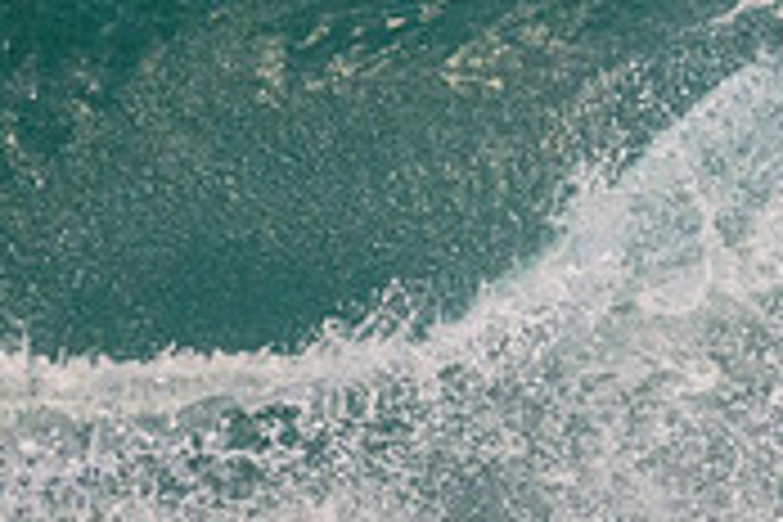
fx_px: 59764
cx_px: 1254
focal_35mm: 2748
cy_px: 256
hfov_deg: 0.8
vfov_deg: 0.5
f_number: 11
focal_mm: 800
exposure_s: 1/2000
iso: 4500
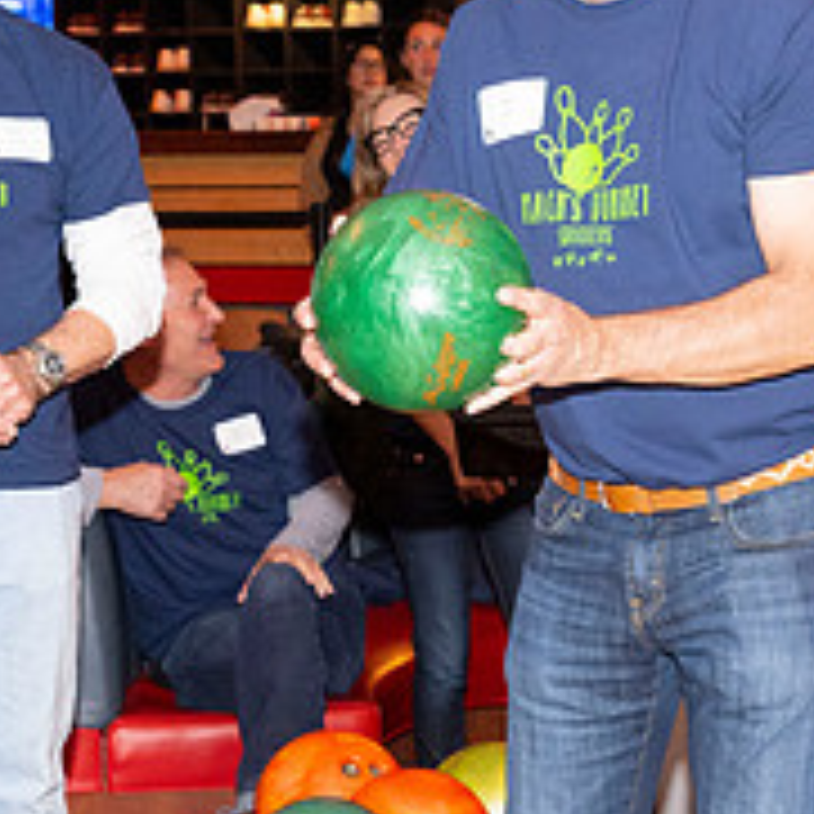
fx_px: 3033
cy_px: 553
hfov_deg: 15.3
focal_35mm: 114
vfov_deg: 15.3
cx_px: 318
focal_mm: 36
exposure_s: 1/100
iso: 2000
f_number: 5.6
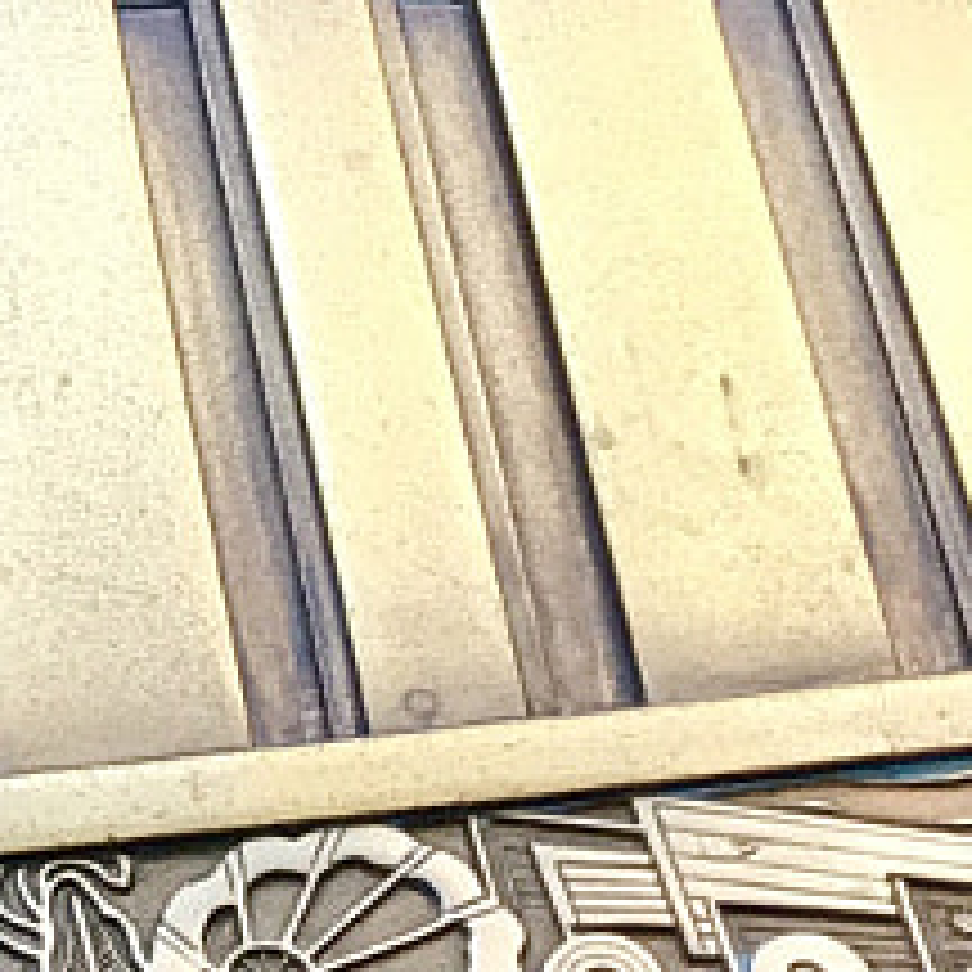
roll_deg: -0.7
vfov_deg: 9.5
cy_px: 0
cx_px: -1224
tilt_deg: +42.1
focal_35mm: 183
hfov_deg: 8.8
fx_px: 5814
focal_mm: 3.99
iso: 32
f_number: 1.8
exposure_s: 1/120
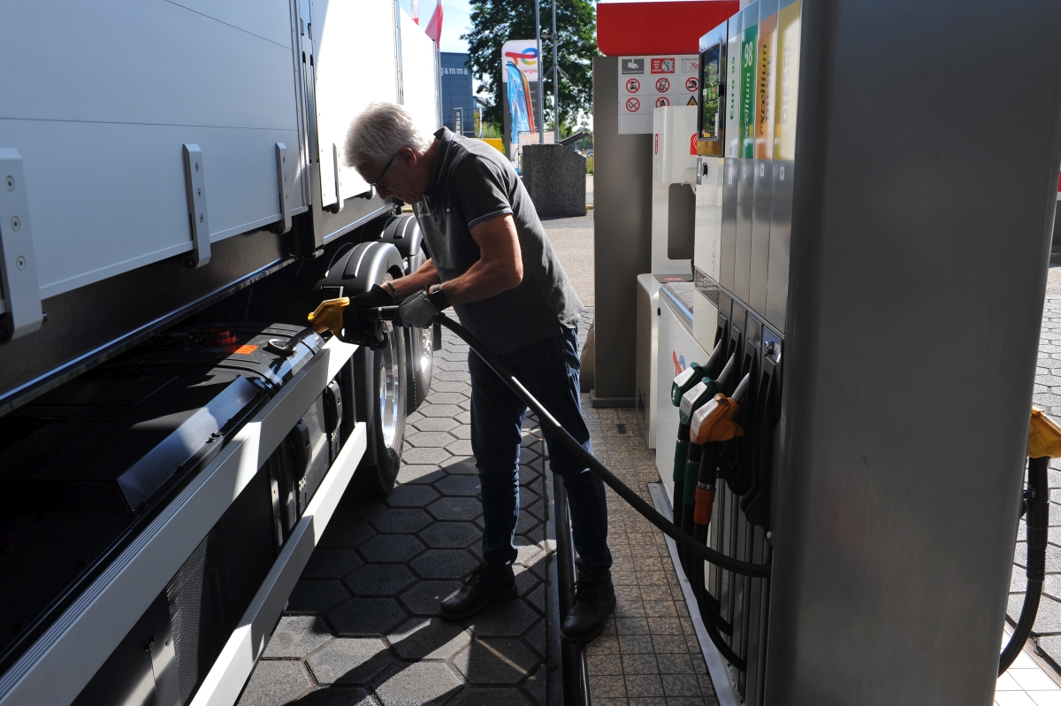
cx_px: 530
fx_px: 854
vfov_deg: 44.9
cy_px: 353
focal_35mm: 29
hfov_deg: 63.7
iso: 200
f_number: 8
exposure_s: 1/250
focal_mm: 29
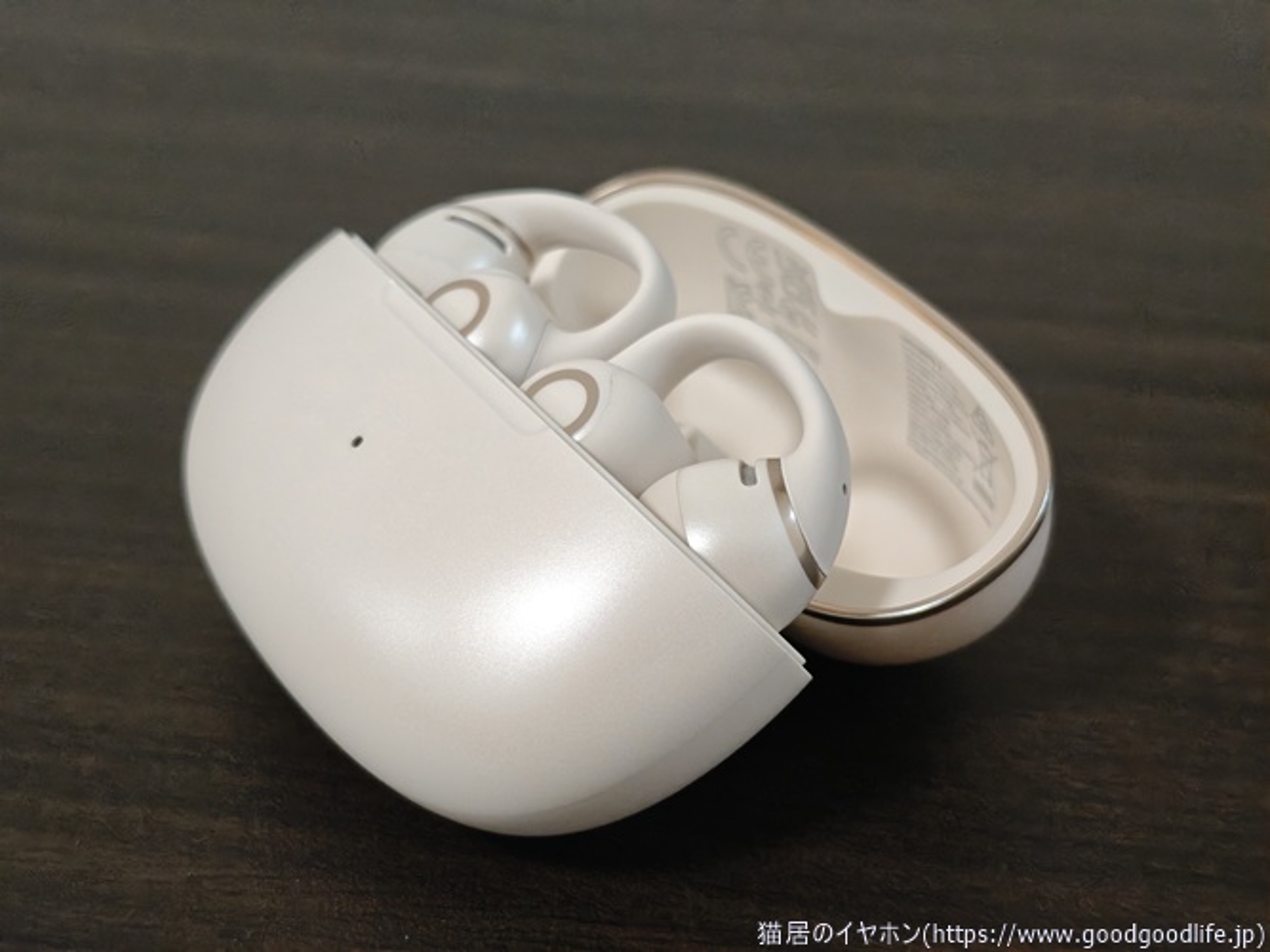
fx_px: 1907
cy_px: 476
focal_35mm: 52
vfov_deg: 28.0
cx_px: 635
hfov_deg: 36.8
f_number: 1.5
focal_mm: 4.94
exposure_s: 1/197
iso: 320
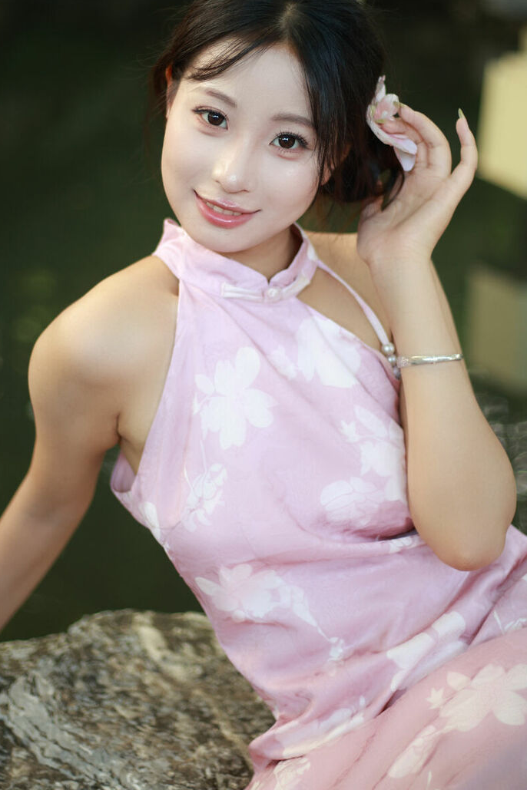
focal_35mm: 75
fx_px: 1647
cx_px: 240
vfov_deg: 26.9
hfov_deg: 18.2
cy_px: 271
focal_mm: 50
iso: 640
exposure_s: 1/200
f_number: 1.8
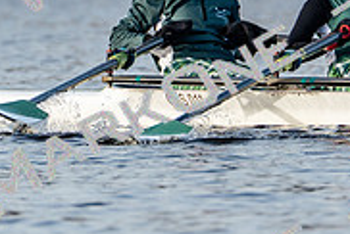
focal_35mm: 1910
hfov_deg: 1.1
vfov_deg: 0.7
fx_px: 18599
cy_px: 18
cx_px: 244
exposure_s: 1/2000
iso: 1000
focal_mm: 600
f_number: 6.3
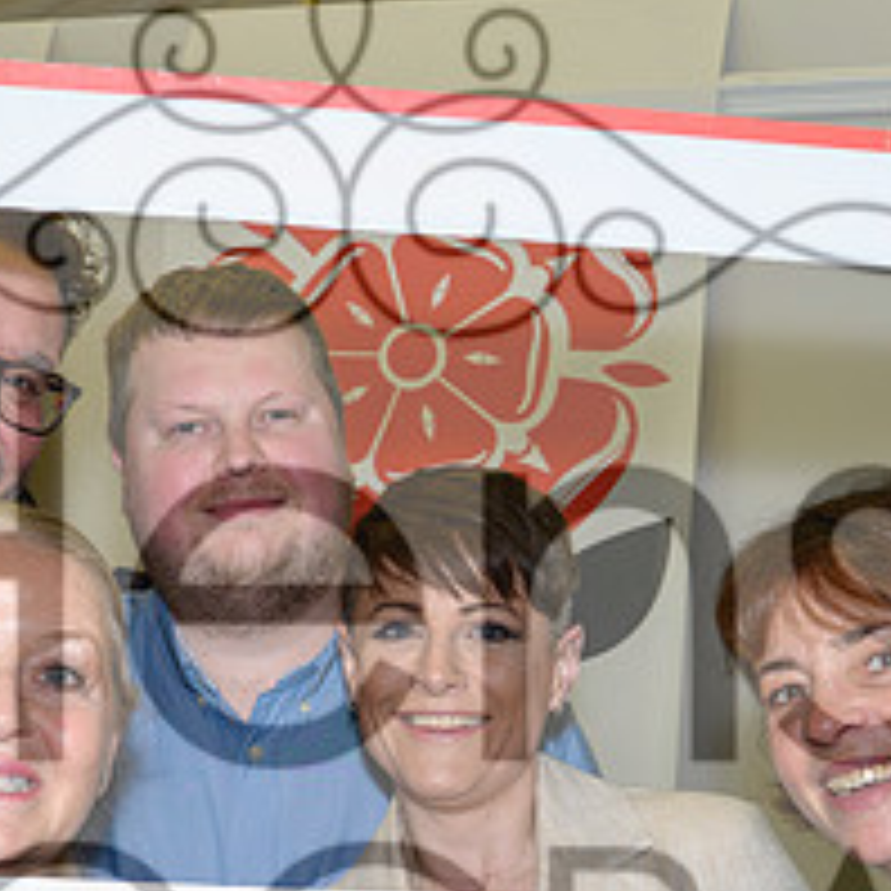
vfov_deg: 20.4
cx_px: 422
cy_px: 734
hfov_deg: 20.6
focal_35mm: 84
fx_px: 2446
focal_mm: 25
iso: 3200
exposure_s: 1/100
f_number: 5
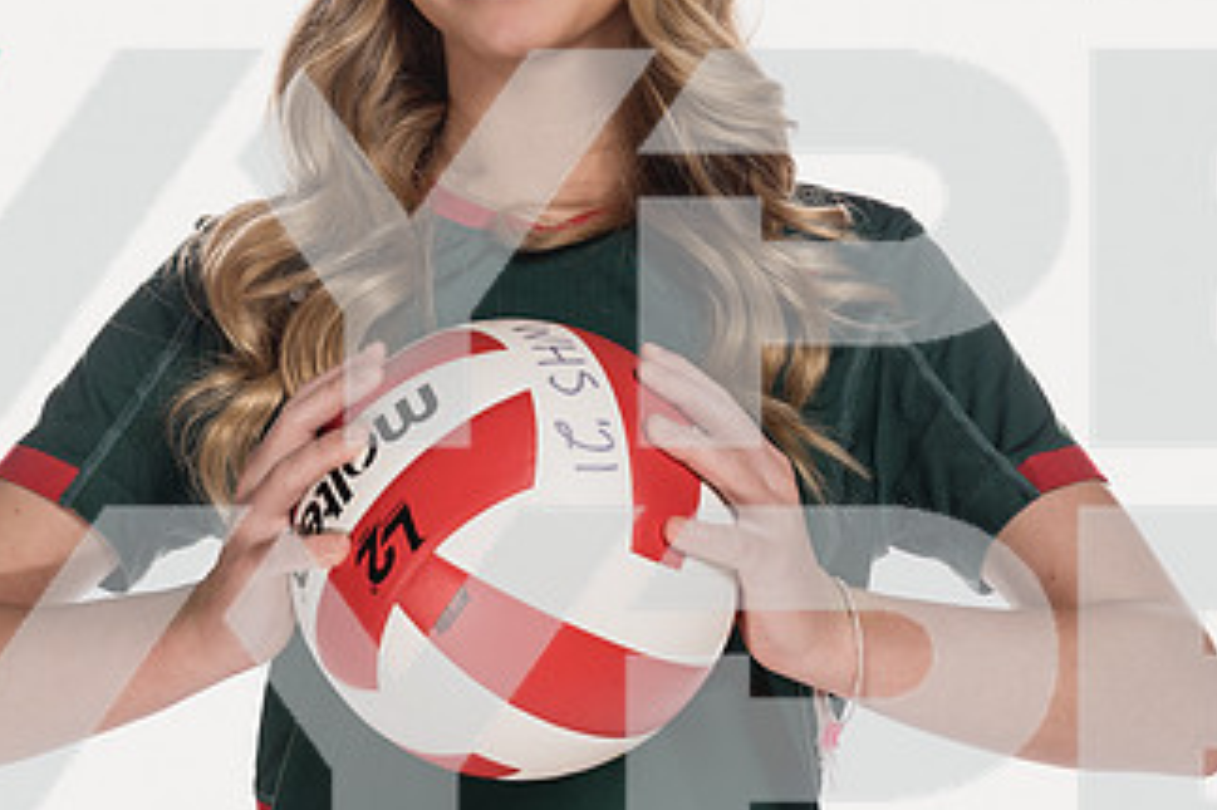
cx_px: 547
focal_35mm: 132
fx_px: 4460
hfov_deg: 15.5
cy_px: 241
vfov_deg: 10.4
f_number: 5.6
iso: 400
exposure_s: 1/250
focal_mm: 70
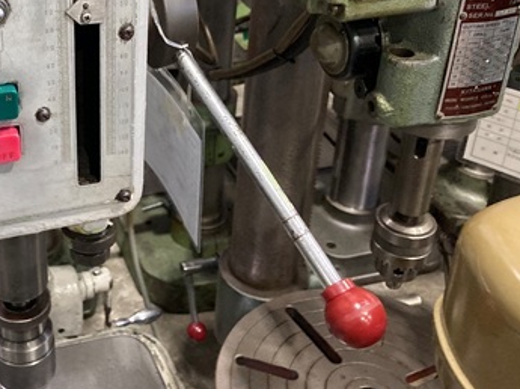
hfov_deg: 34.9
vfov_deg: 27.1
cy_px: 47
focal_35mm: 52
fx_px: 780
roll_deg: +1.4
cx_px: 57
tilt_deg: -26.2
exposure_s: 1/40
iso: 250
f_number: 1.8
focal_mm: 3.99
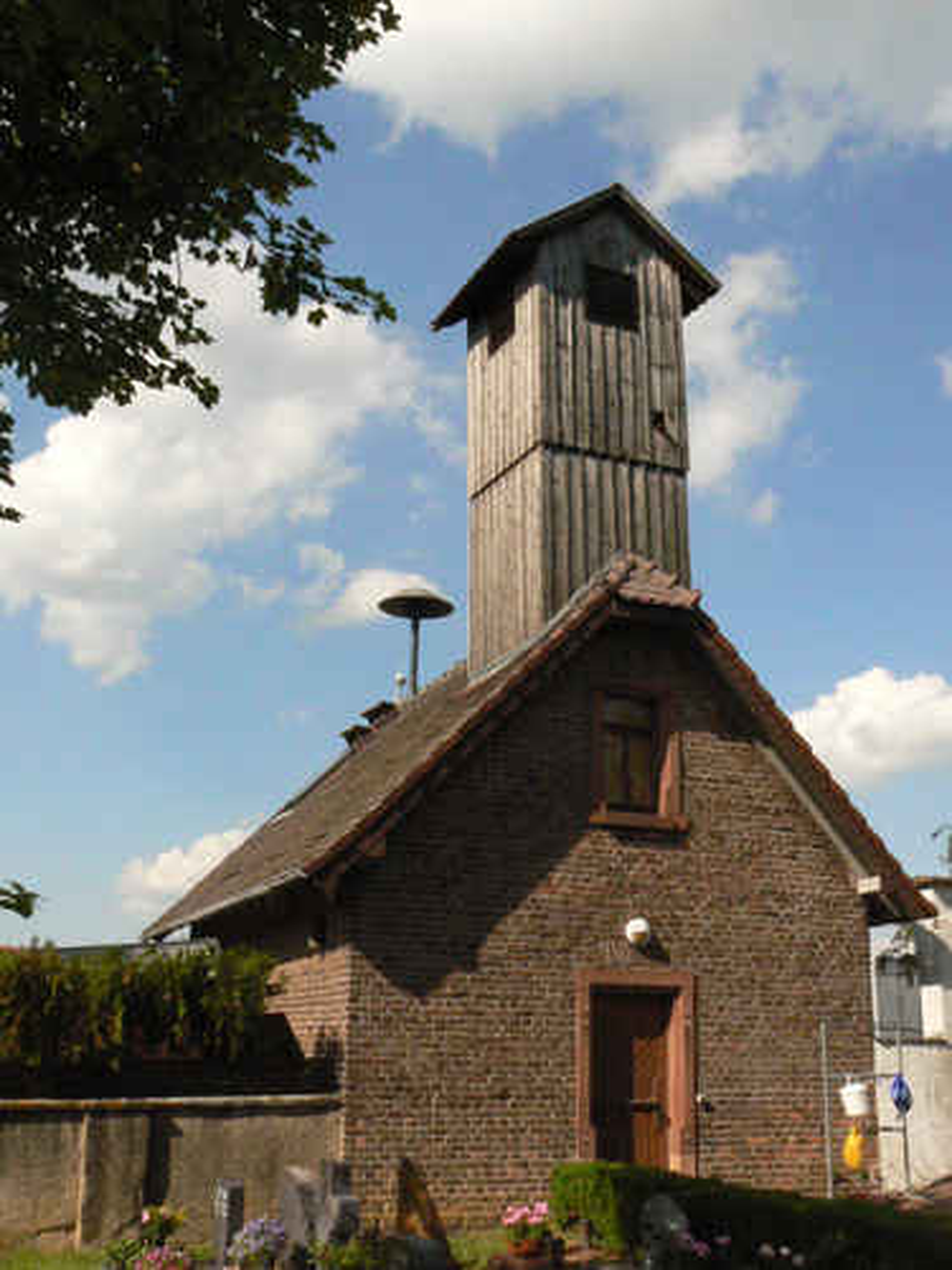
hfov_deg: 39.7
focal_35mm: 36
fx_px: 1320
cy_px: 635
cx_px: 476
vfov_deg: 51.4
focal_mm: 6
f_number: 8
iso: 400
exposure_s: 1/1600
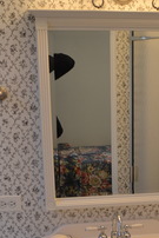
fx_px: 423
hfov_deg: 21.1
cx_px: 122
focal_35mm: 64
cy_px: 205
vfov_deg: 30.3
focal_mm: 18
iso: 400
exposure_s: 1/50
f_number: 3.5
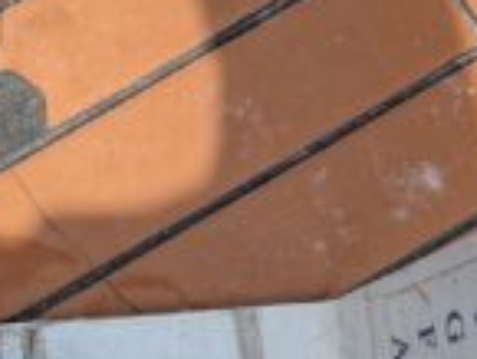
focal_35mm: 169
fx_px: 2331
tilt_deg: -82.0
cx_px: -622
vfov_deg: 8.7
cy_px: 415
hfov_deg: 10.3
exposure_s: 1/3759
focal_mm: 6.76
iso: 100
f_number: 1.78
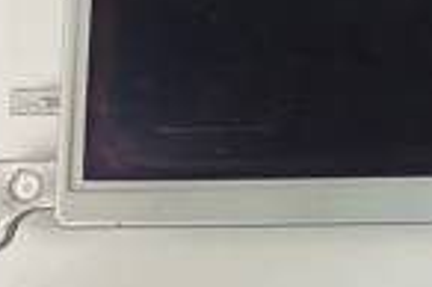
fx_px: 887
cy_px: -53
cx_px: 500
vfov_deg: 17.6
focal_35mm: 74
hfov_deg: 25.0
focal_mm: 4.3
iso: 50
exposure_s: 1/120
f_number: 2.4
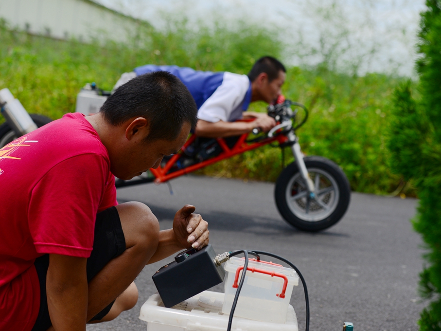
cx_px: 216
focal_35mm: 76
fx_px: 968
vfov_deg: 19.4
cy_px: 166
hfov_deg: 25.7
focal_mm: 70
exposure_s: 1/2500
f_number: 4.5
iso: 200
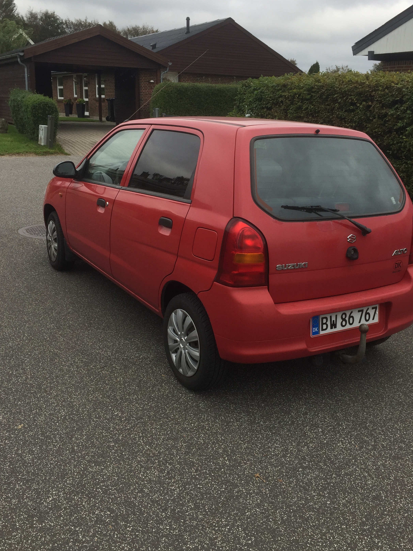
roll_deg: -0.5
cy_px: 240
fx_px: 541
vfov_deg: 53.8
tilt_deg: -13.3
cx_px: 216
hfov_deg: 41.8
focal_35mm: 34
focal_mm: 4.15
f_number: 2.2
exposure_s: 1/557
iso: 32
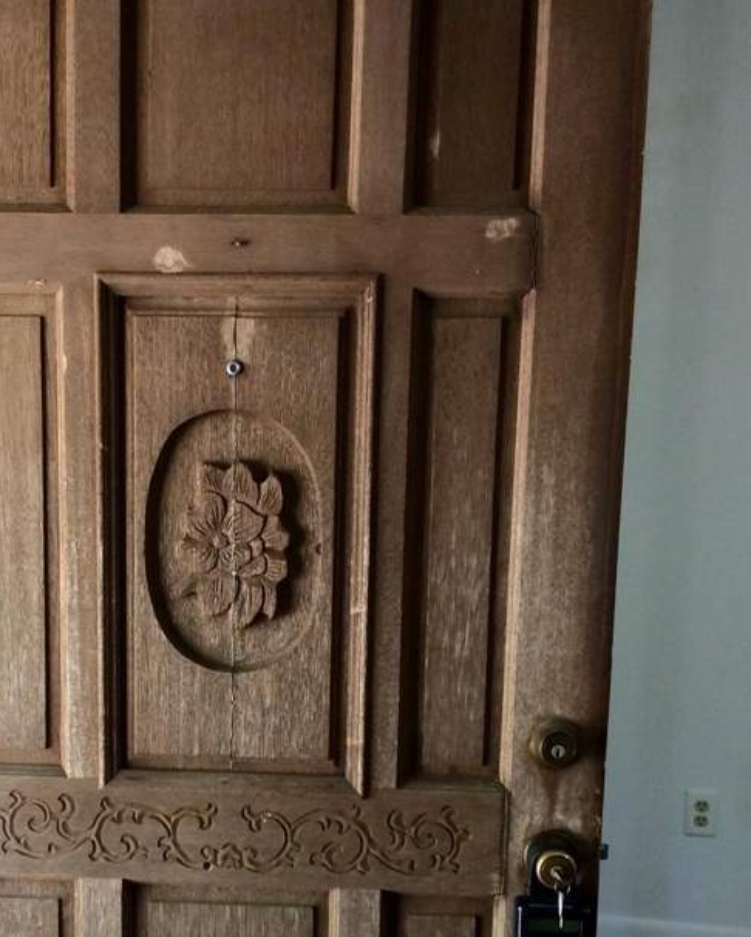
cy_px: 674
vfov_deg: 33.6
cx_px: 232
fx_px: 1527
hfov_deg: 27.4
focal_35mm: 55
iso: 32
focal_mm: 3.3
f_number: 2.4
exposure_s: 1/30
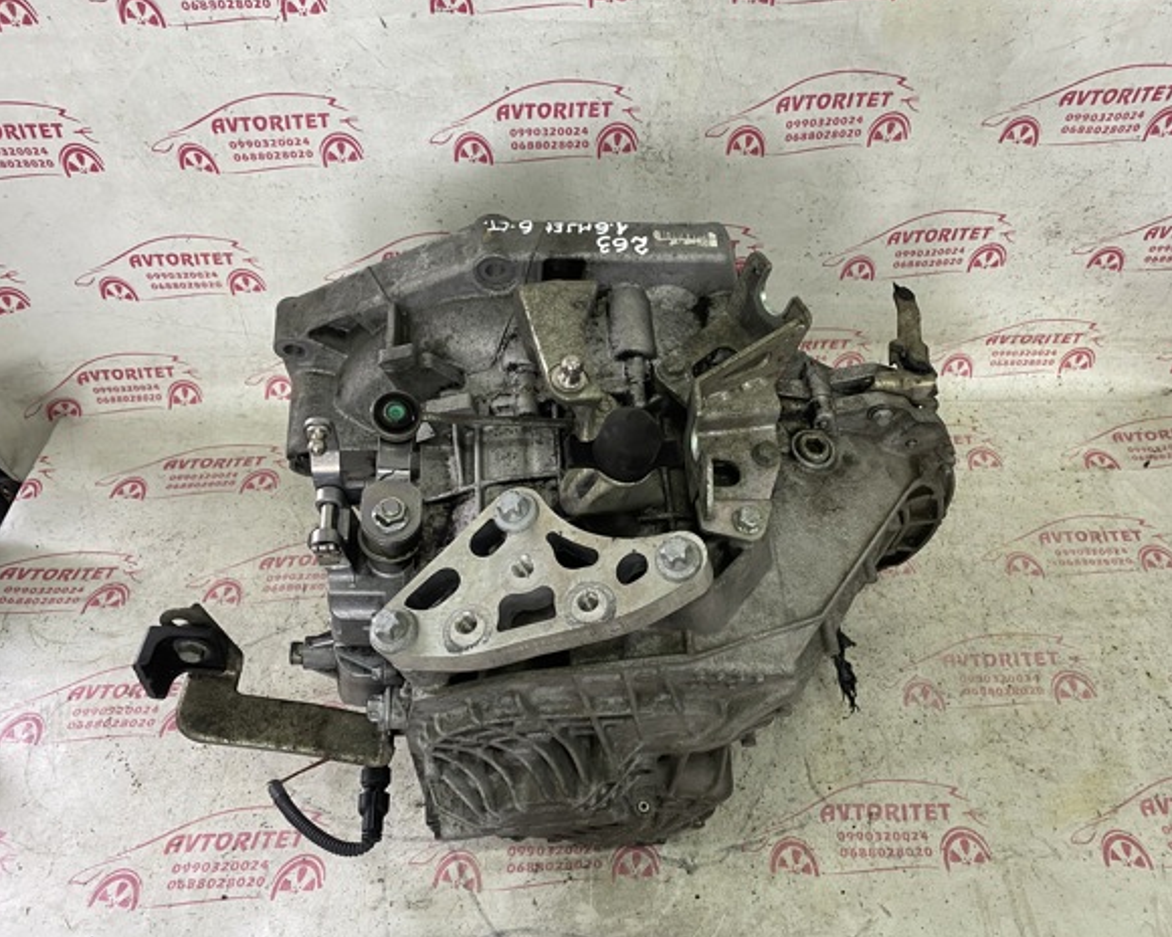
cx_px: 645
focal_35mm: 28
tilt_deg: -46.2
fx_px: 971
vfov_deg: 51.5
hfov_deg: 62.1
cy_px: 472
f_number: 1.8
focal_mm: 4.25
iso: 80
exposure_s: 1/50
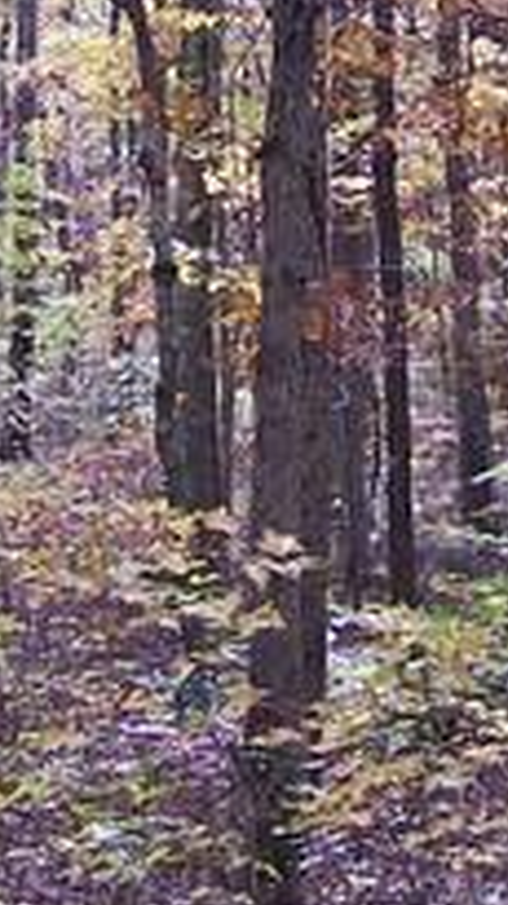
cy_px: -55
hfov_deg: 8.9
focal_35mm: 136
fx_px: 3264
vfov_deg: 15.4
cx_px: 420
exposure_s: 1/68.8
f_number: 2.7
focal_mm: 6
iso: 80
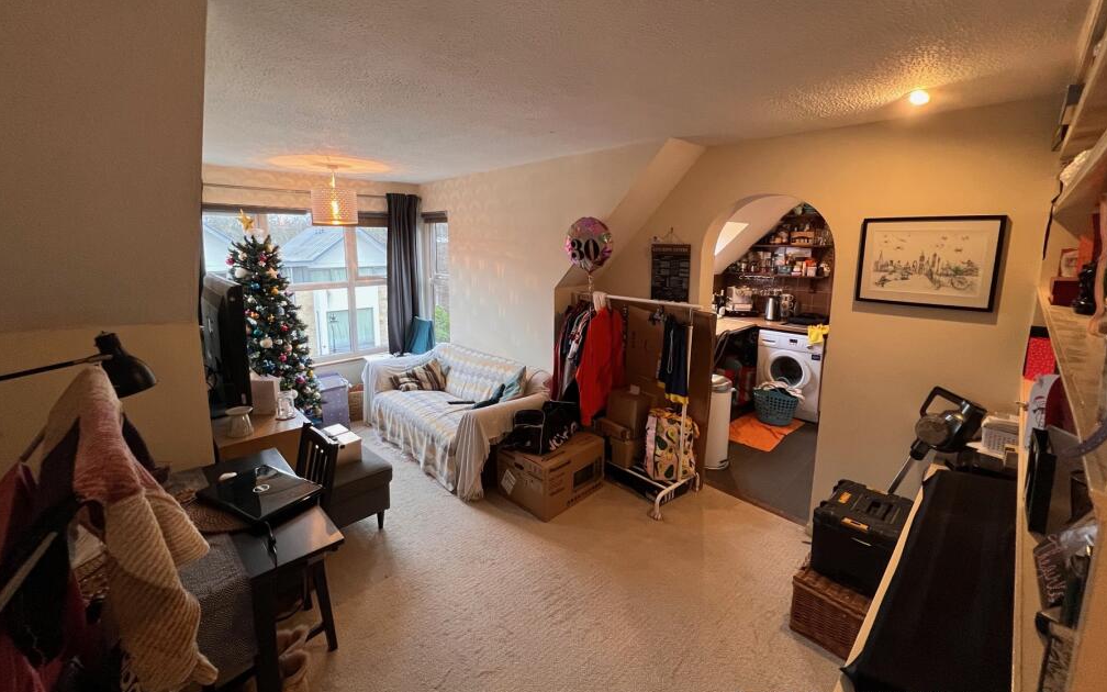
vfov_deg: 78.4
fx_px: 422
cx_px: 559
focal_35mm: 14
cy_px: 313
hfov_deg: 105.3
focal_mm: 1.57
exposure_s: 1/50
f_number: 1.8
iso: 250
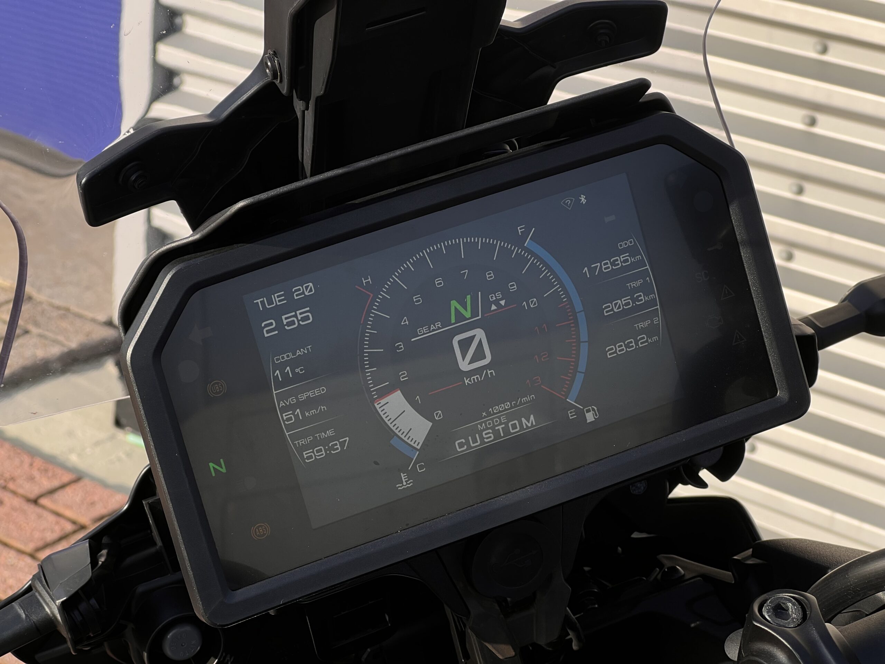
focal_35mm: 77
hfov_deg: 25.3
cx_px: 442
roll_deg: -5.4
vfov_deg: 19.1
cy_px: 332
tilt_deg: -22.5
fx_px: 1969
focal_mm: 9
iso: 32
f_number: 2.8
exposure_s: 1/217
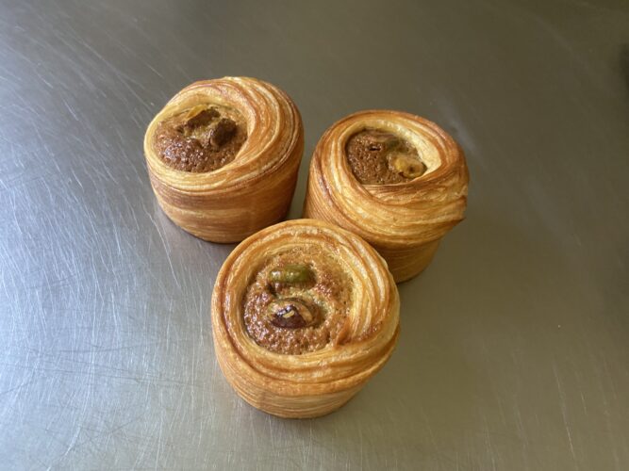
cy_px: 236
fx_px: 472
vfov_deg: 53.0
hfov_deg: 67.3
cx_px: 314
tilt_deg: -58.4
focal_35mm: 26
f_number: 1.8
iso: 320
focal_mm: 4.25
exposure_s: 1/50
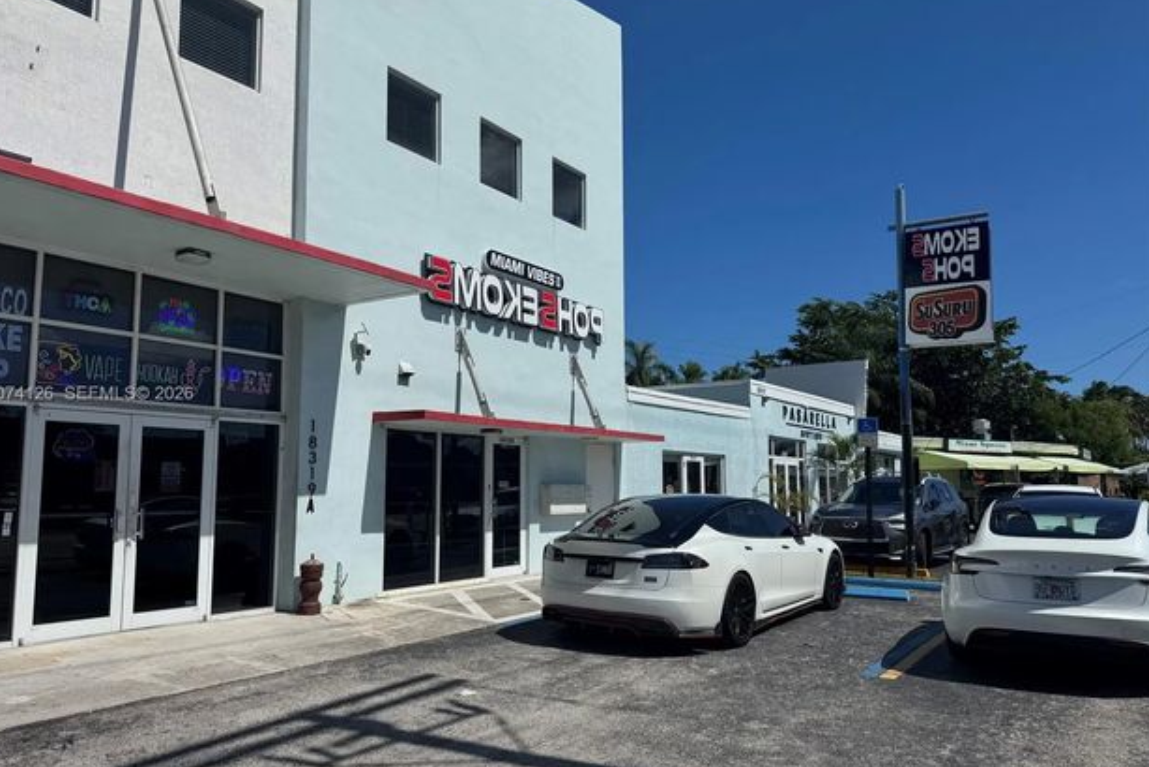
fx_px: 830
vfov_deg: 49.6
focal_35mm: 26
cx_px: 560
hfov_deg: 69.4
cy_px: 395
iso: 80
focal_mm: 6.76
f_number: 1.78
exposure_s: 1/10417
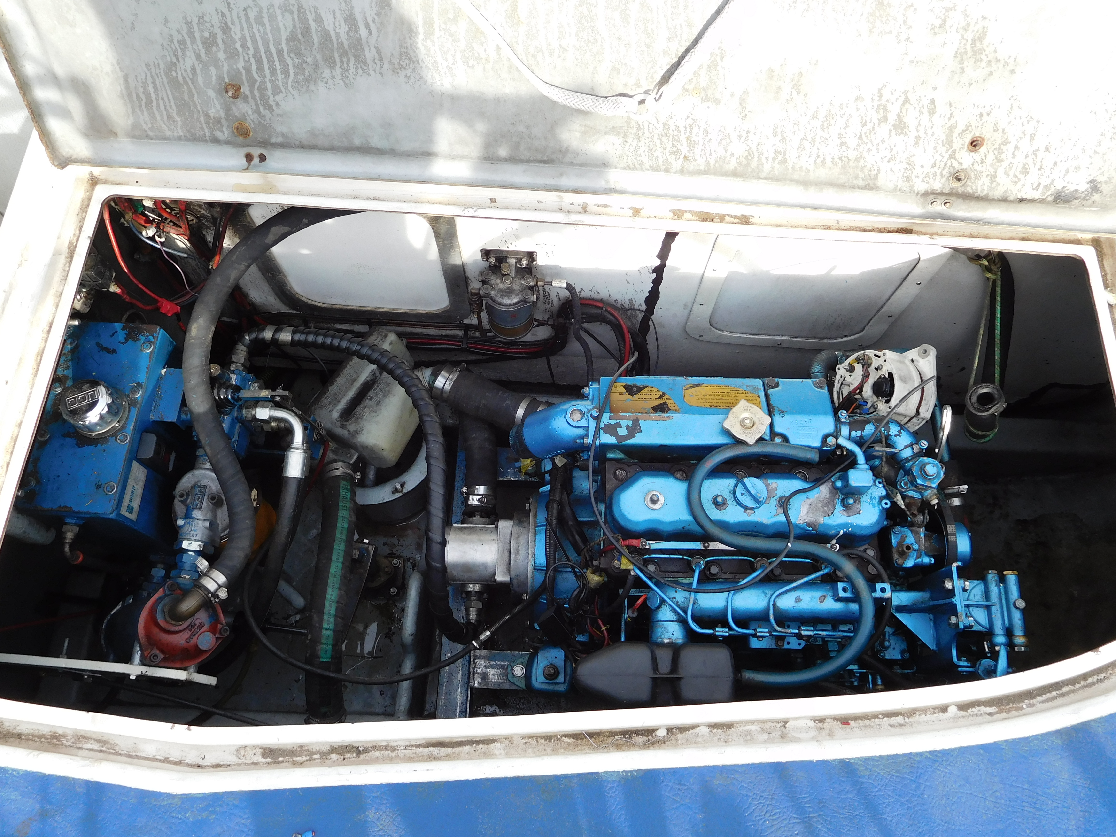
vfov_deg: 54.9
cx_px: 558
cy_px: 418
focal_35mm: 25
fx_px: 806
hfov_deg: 69.4
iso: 125
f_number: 3.4
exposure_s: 1/250
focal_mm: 4.5
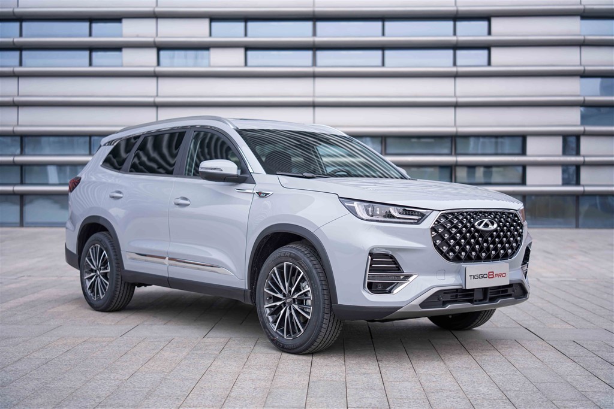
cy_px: 204
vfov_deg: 27.0
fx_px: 853
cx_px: 307
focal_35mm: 50
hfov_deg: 39.6
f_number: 1.8
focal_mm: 50
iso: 100
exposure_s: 1/1250
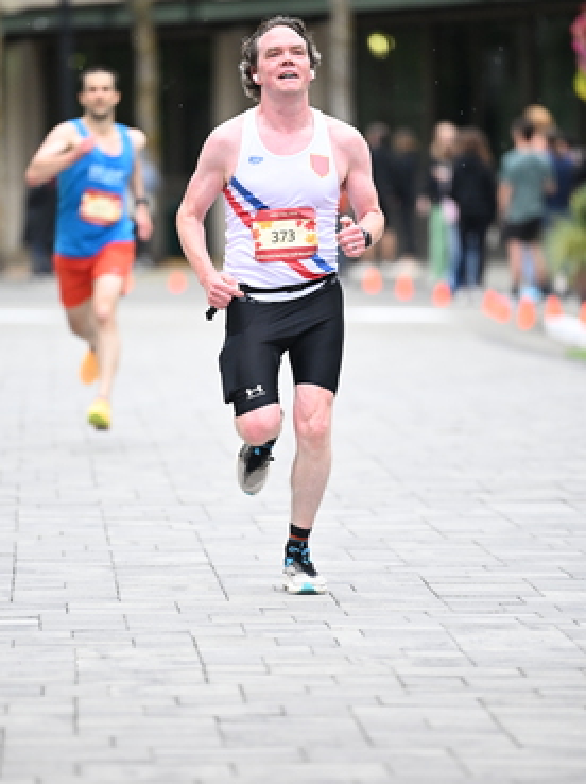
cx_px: 271
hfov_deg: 5.2
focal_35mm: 287
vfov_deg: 6.9
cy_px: 385
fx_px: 6489
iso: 1600
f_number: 2.8
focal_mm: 200
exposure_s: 1/1250
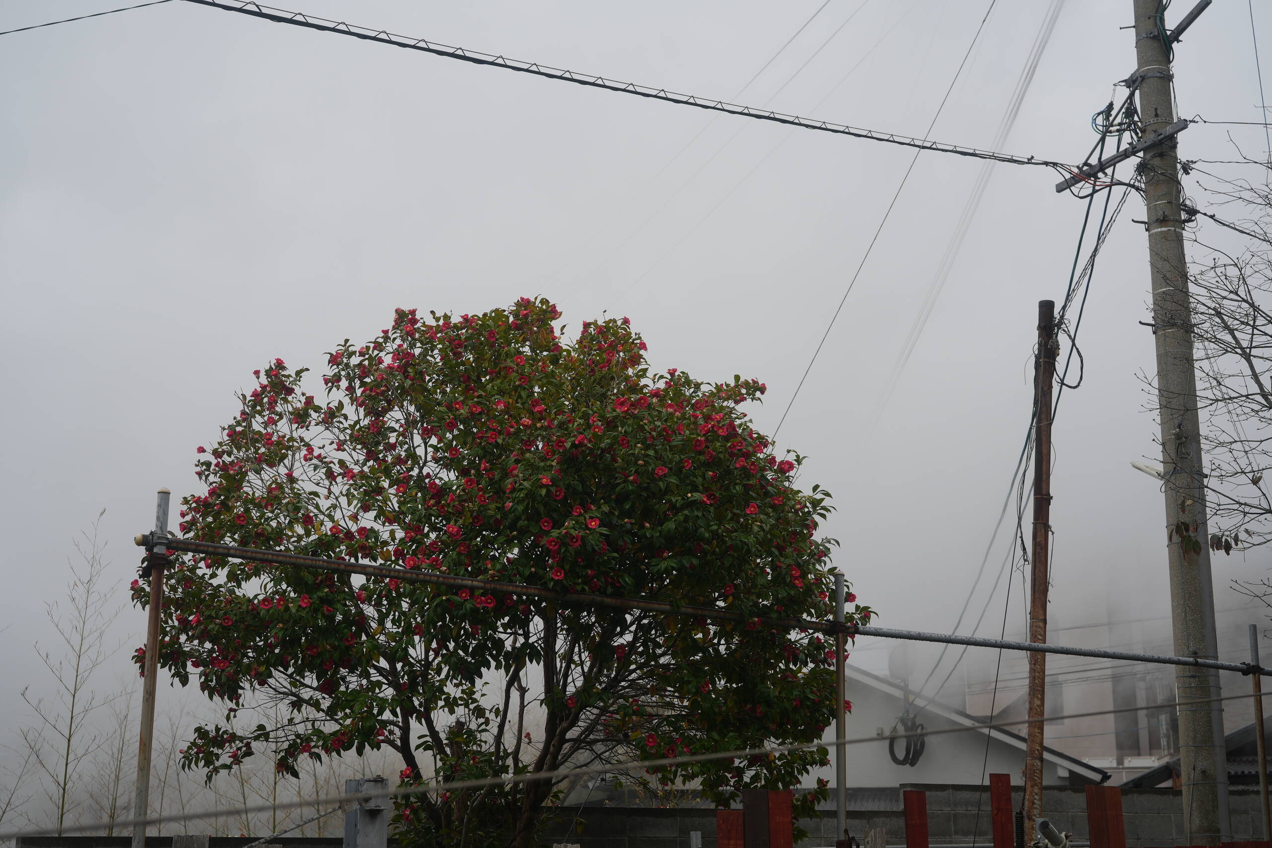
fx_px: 1767
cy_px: 424
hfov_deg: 39.6
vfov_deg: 27.0
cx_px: 636
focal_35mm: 50
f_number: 4
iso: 100
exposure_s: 1/400
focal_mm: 50
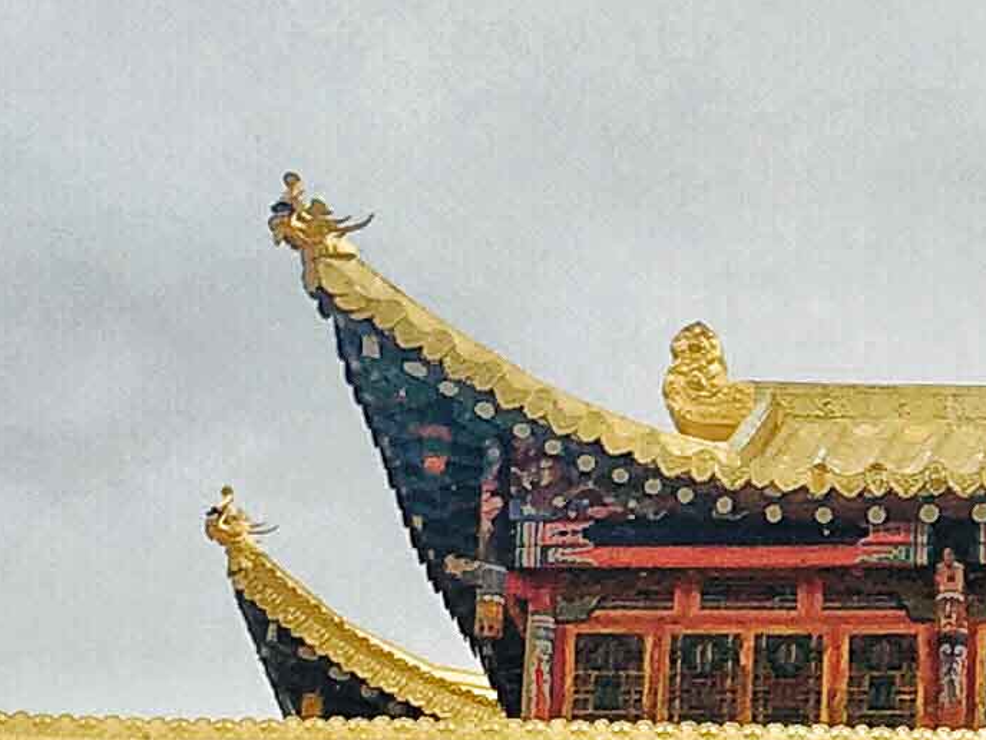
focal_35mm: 170
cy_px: 881
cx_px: 1598
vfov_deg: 8.6
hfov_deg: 11.1
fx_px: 4842
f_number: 2.2
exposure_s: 1/245
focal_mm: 4.15
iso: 25
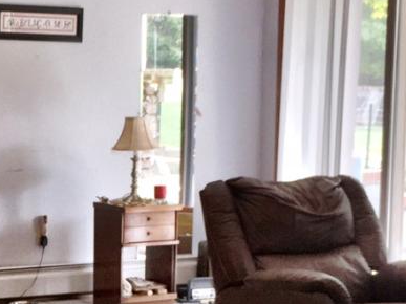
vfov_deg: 13.6
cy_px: 260
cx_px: 3
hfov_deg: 17.8
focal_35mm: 108
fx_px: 1266
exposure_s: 1/30
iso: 40
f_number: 2.2
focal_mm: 4.15
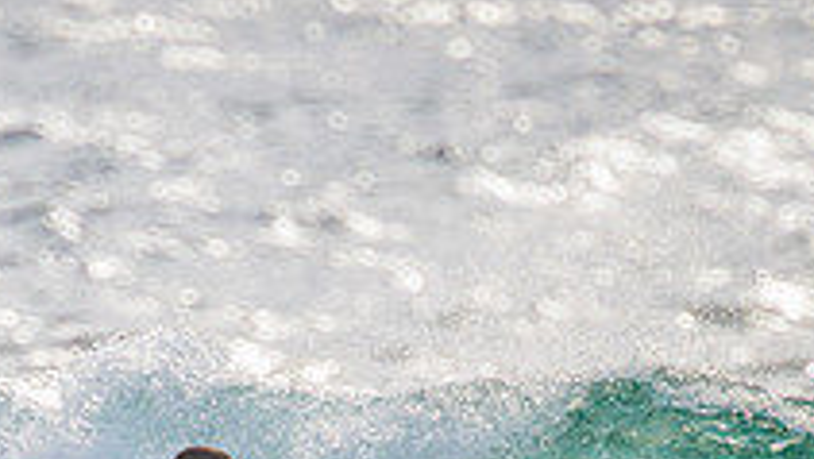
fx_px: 53994
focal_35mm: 2500
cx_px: 210
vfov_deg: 0.5
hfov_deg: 0.9
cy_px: 725
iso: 720
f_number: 11
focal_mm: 800
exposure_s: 1/2000
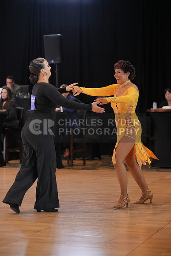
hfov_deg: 14.9
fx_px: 655
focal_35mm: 92
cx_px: 86
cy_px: 128
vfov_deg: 22.1
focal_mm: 92
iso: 3200
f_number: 3.5
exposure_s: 1/500
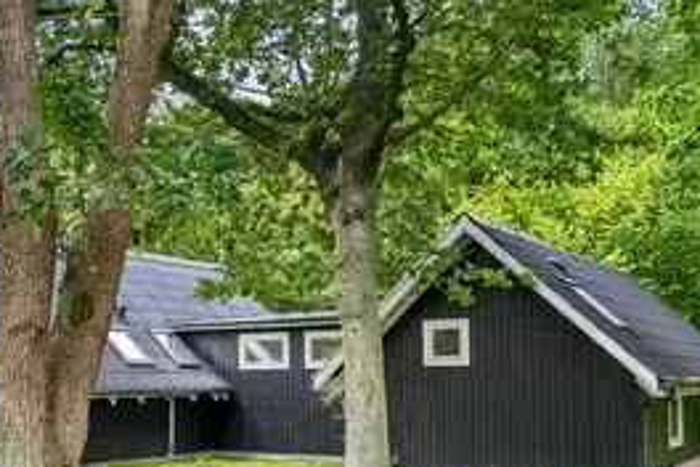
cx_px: 77
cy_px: 358
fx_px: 972
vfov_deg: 26.6
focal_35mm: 50
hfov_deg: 37.2
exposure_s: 1/8
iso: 1250
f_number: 9
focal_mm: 22
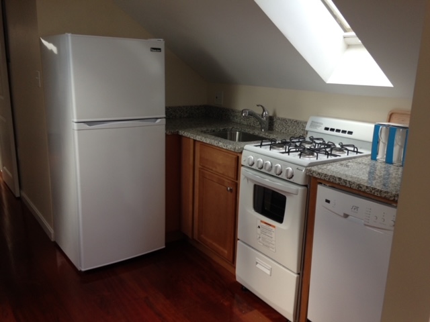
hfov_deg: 55.4
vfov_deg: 42.9
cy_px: 161
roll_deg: -0.6
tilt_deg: -13.3
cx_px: 215
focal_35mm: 33
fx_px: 410
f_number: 2.4
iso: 50
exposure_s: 1/40
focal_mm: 4.12
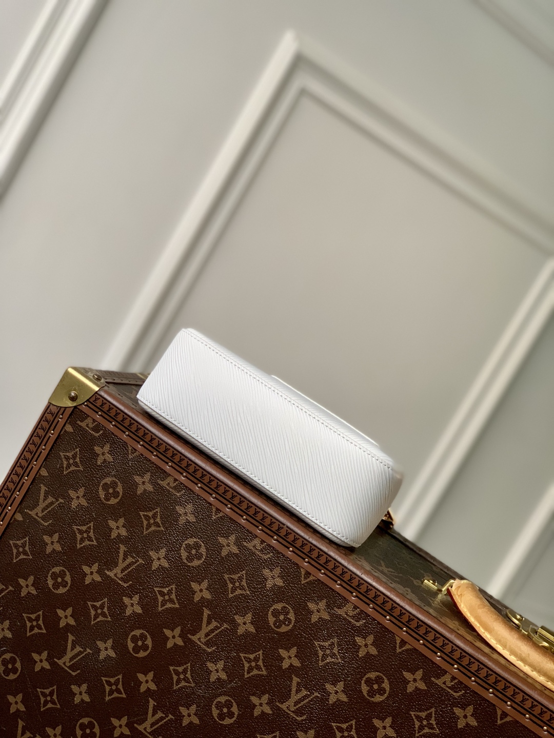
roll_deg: -30.2
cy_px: 369
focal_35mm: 52
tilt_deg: -7.0
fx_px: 1110
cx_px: 277
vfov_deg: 36.8
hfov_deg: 28.0
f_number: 2.4
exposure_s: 1/122
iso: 80
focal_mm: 6
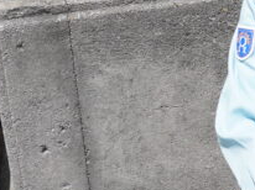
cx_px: 339
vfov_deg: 12.5
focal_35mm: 115
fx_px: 846
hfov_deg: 16.2
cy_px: -43
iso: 100
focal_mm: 16
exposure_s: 1/640
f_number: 4.5
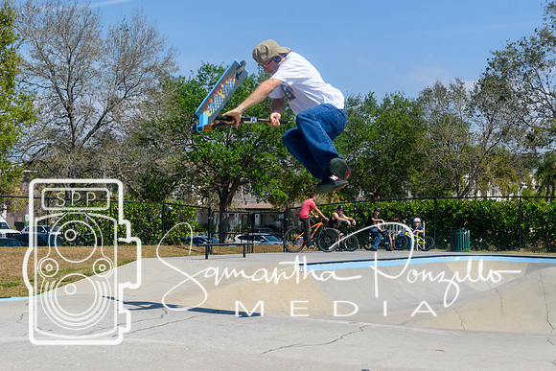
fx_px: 880
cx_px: 278
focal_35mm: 57
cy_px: 186
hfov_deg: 35.0
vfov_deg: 23.8
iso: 200
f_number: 11
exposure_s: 1/500
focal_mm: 38
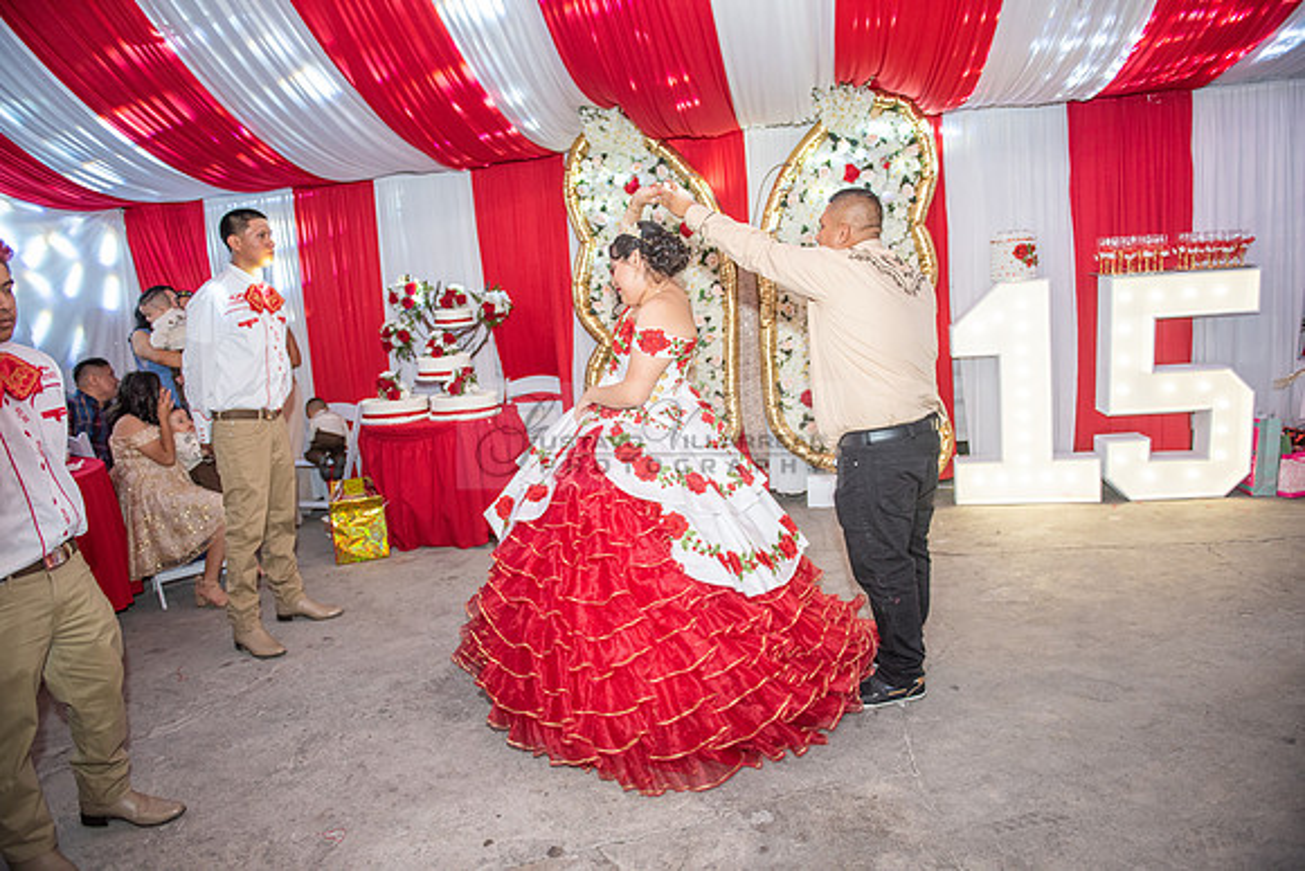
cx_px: 652
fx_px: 870
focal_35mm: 24
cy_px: 436
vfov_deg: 53.2
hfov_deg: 73.7
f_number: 3.2
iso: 800
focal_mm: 24
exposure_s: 1/160
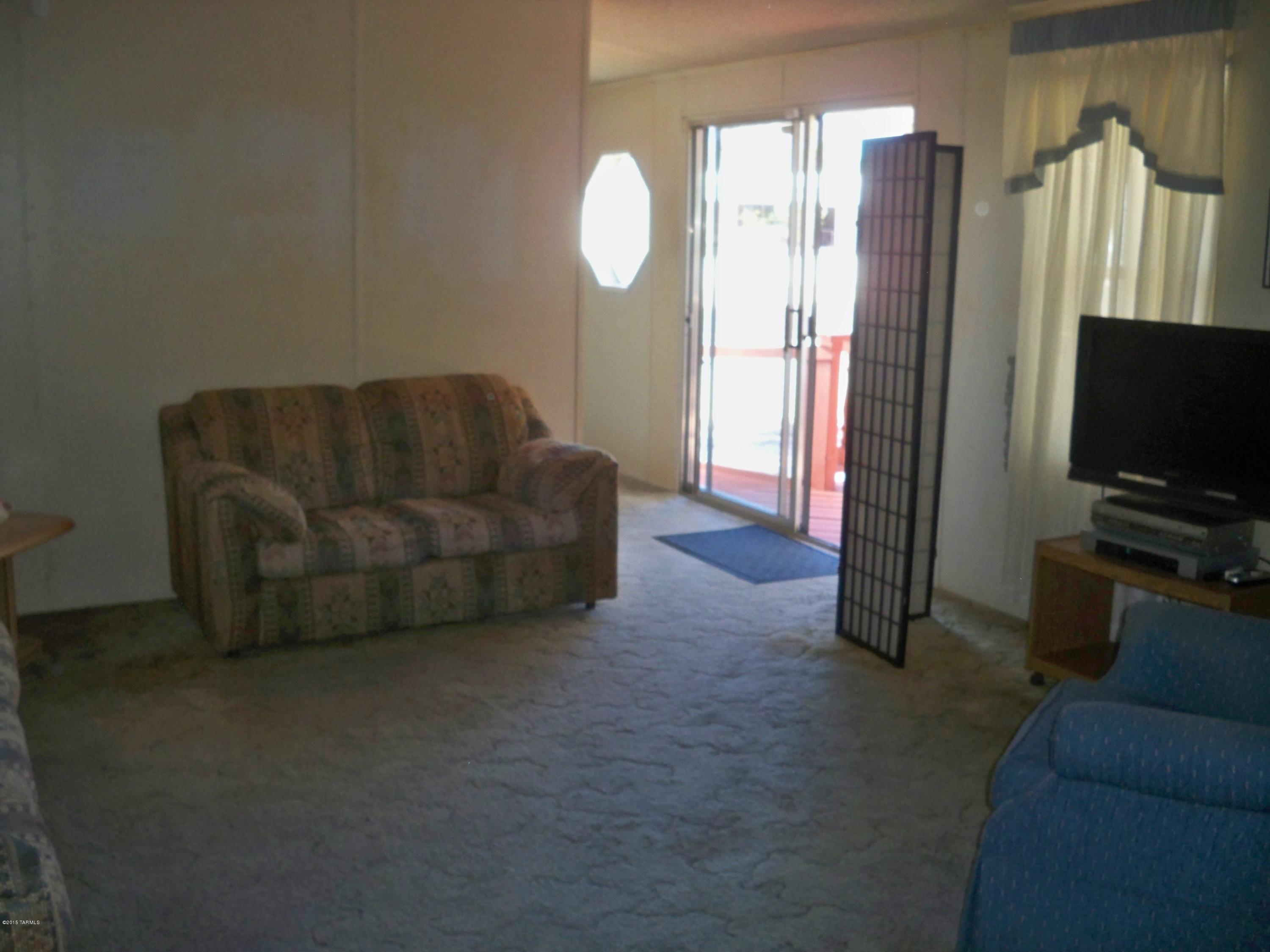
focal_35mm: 35
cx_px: 635
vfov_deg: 40.7
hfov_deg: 52.6
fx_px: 1284
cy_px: 476
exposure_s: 1/60
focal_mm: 6.3
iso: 200
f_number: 3.1
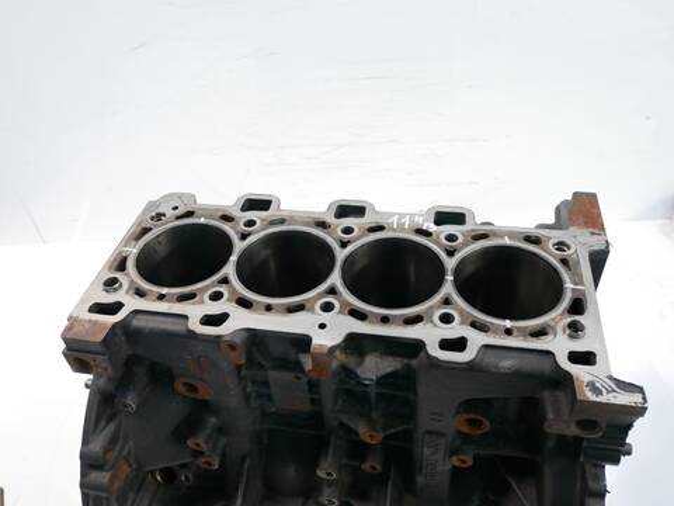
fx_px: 584
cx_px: 337
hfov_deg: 60.0
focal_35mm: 30
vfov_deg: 46.8
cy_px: 253
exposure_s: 1/60
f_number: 3.7
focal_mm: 15
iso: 1250
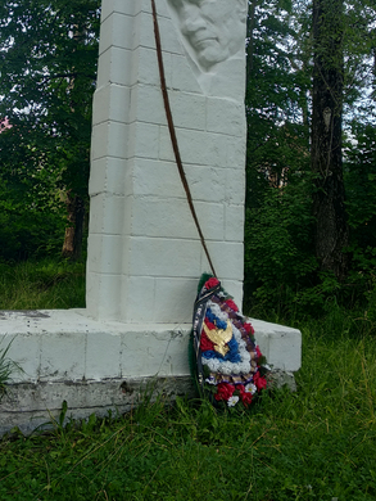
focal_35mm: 40
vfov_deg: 46.0
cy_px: 167
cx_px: 126
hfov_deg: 35.6
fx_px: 579
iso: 100
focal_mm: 3.81
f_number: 2.2
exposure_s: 1/127
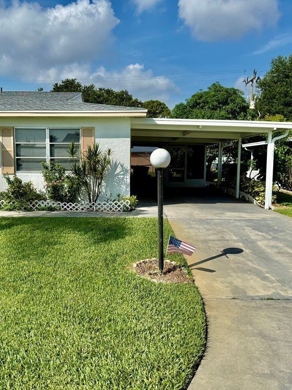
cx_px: 109
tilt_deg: -5.2
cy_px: 197
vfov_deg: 55.3
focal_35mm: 33
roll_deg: +0.0
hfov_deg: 42.6
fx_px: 371
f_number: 1.78
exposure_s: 1/6173
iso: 80
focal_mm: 6.76
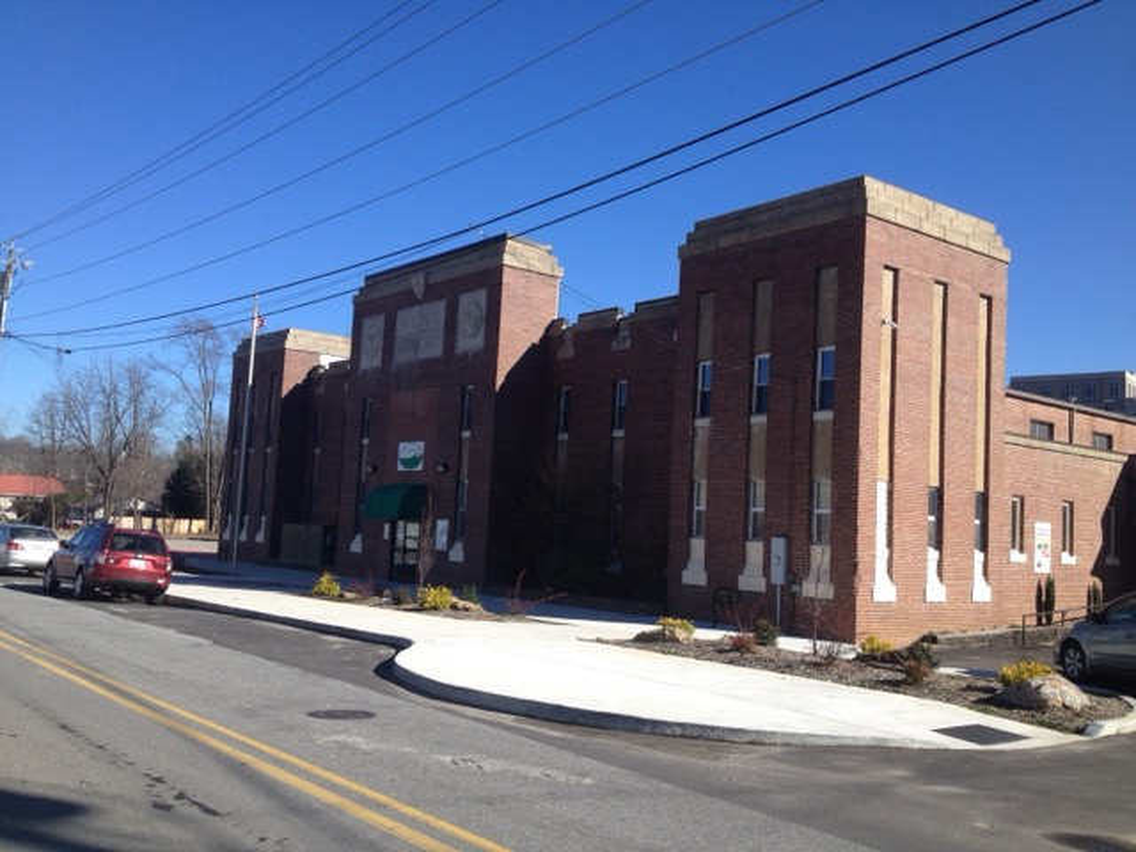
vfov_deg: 40.7
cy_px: 426
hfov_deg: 52.6
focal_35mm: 35
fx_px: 1149
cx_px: 568
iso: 50
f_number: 2.4
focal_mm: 4.28
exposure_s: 1/1346
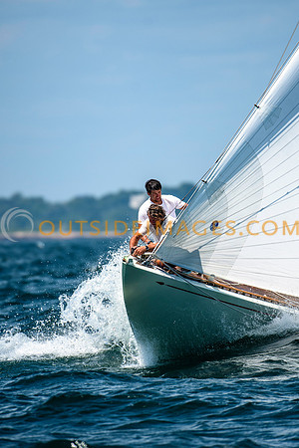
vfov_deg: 3.4
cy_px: 224
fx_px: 7474
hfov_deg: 2.3
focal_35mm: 600
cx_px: 150
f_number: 5
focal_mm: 400
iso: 400
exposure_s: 1/3200
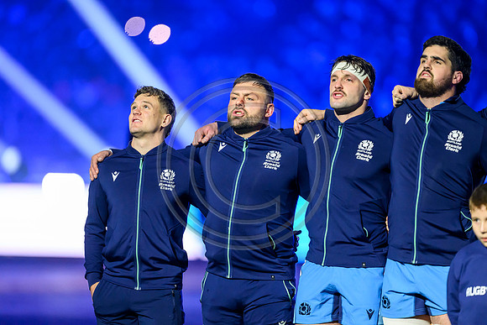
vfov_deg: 3.4
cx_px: 244
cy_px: 162
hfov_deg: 5.2
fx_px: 5412
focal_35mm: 400
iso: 4000
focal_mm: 400
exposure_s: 1/640
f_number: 2.8
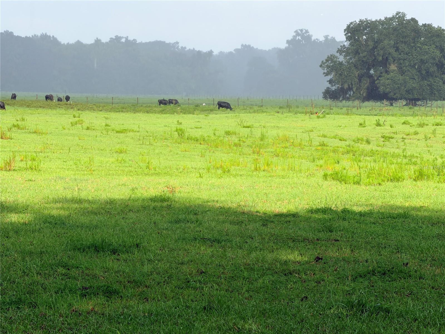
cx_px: 222
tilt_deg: -2.6
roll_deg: -0.4
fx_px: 2571
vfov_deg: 7.4
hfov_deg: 9.9
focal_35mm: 200
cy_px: 167
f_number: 2.8
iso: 40
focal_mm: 16.89
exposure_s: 1/222
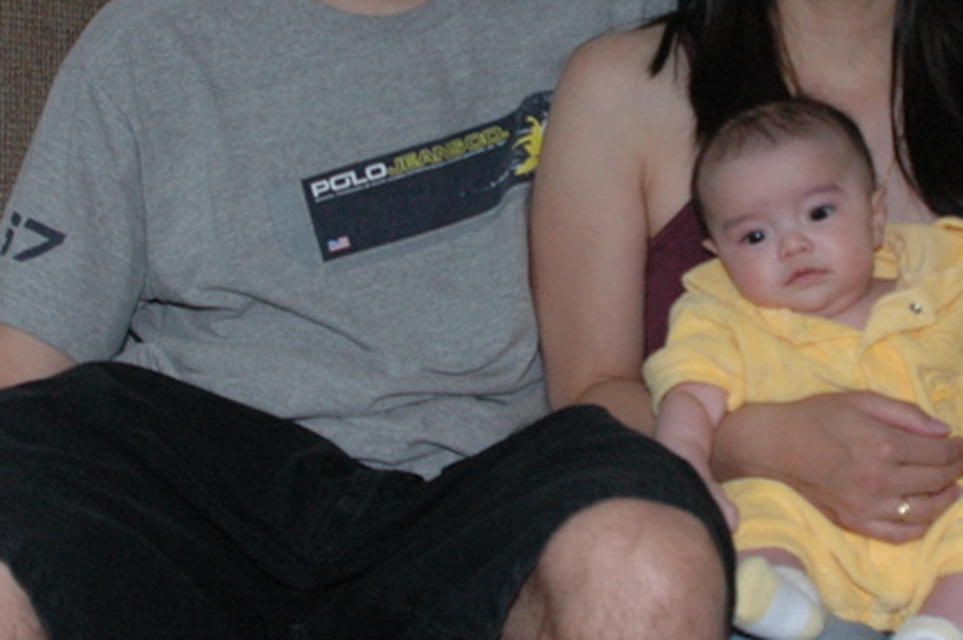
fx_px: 2513
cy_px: 47
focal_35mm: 94
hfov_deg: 21.6
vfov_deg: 14.4
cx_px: 634
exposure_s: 1/60
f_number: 3.5
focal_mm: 28
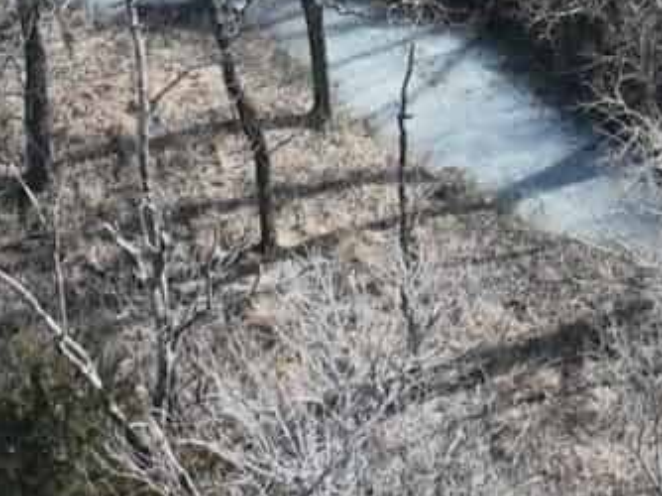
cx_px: 1100
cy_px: -1169
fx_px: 3516
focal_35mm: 184
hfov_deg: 10.3
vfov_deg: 6.9
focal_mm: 12.29
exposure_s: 1/2000
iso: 400
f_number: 2.8
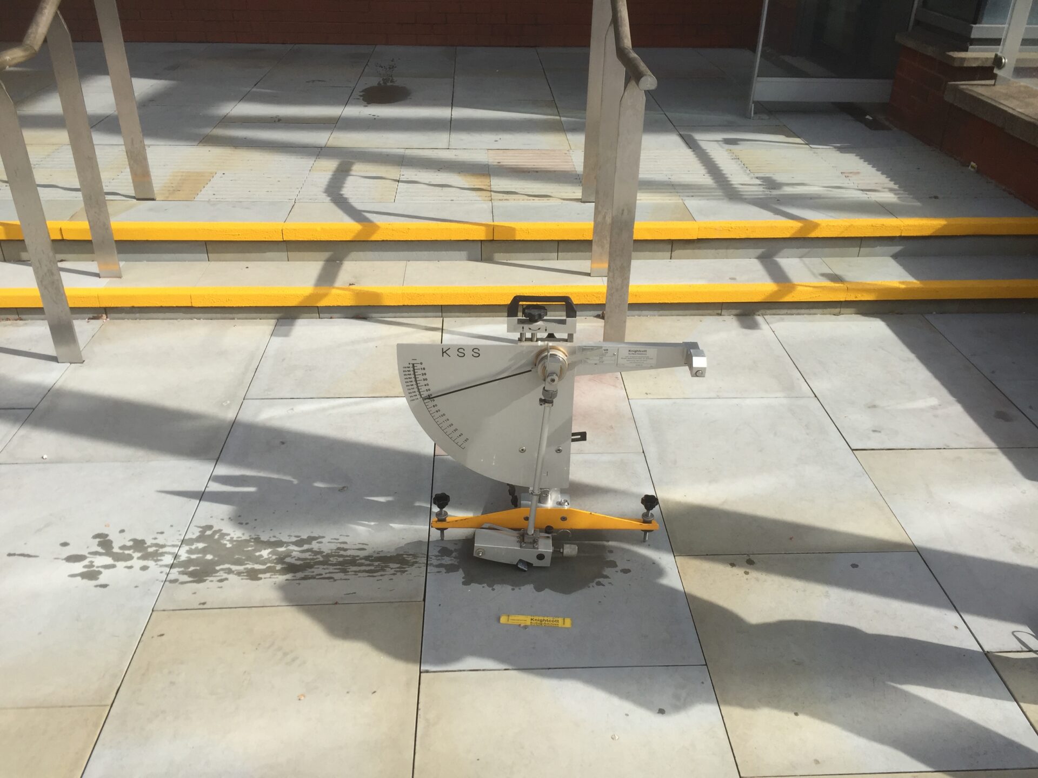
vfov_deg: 48.2
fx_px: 870
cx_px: 519
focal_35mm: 29
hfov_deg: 61.7
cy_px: 389
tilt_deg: -30.6
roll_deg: -1.8
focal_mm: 4.15
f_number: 2.2
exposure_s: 1/1721
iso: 32
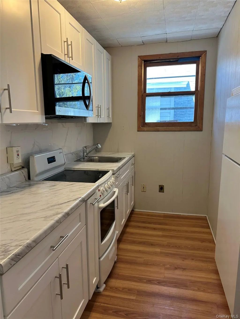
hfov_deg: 56.8
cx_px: 120
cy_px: 160
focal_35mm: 24
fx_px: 222
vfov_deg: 71.6
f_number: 1.78
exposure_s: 1/120
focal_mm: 6.86
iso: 100
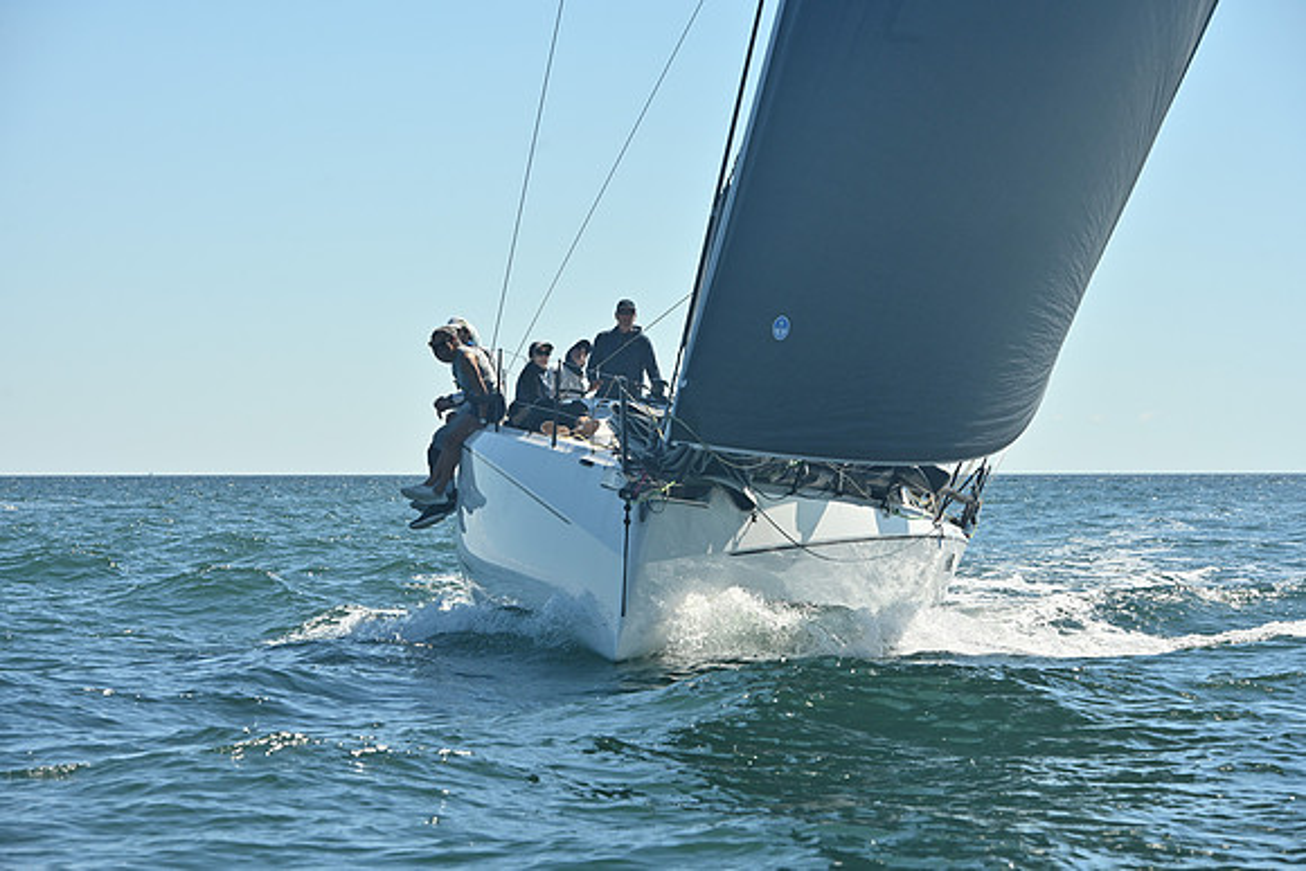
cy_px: 436
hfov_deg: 15.2
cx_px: 653
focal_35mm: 135
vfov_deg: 10.2
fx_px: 4898
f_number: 10
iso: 250
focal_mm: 135
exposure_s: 1/1000
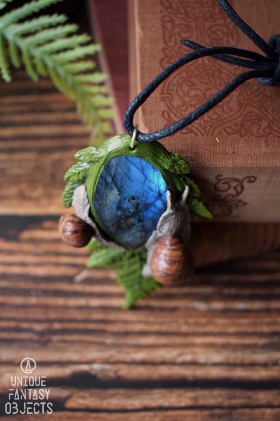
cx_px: 140
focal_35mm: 52
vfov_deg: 37.9
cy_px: 210
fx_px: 612
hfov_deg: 25.8
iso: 720
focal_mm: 35
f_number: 4.5
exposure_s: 1/60
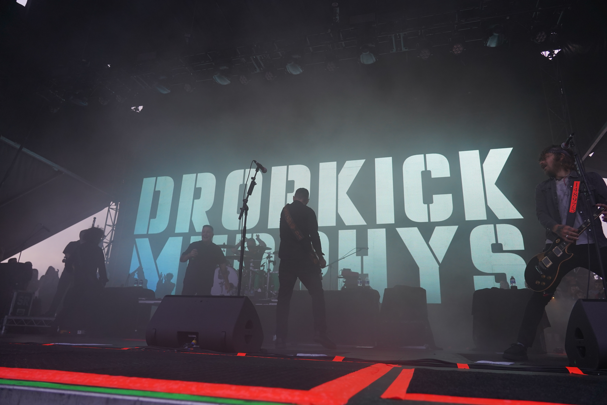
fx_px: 405
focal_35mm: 24
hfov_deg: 73.7
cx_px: 304
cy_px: 202
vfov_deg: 53.1
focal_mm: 24
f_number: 4
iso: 1000
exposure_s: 1/160
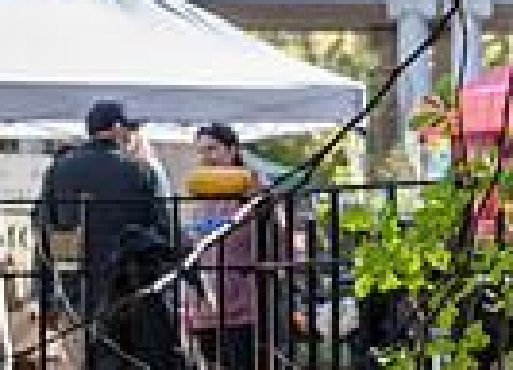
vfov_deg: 7.6
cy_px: 387
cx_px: 817
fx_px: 2778
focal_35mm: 190
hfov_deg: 10.1
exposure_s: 1/500
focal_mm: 38
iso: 500
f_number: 4
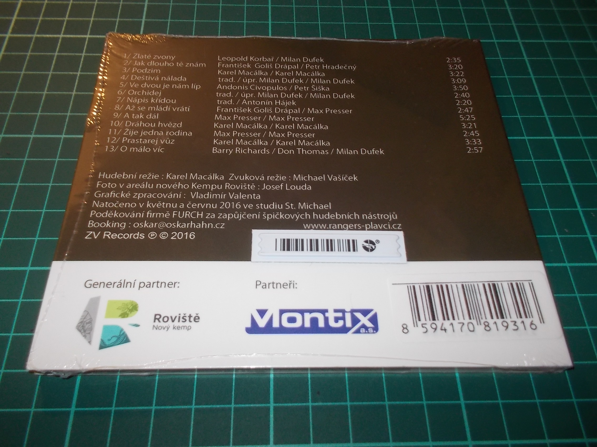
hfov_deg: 61.7
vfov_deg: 48.2
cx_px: 298
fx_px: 500
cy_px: 224
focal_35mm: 29
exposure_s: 1/30
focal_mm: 4.1
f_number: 3.3
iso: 200
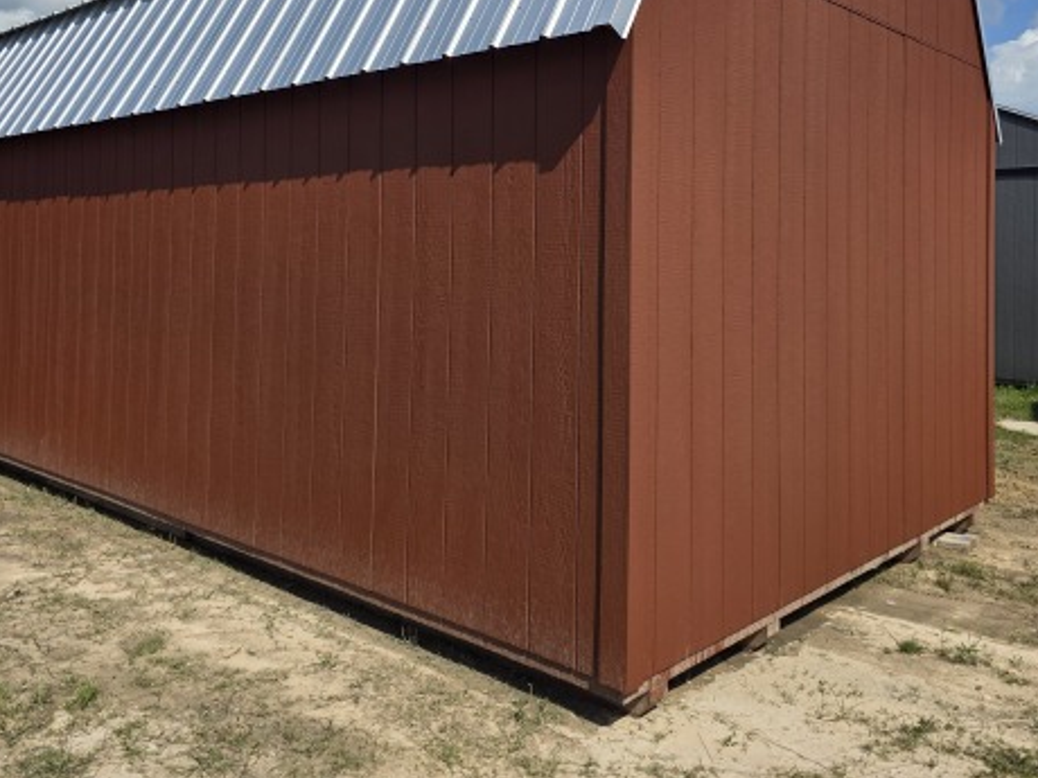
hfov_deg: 56.8
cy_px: 241
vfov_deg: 43.4
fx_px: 960
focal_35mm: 32
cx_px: 535
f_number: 1.7
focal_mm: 6.3
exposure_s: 1/7944
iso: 64
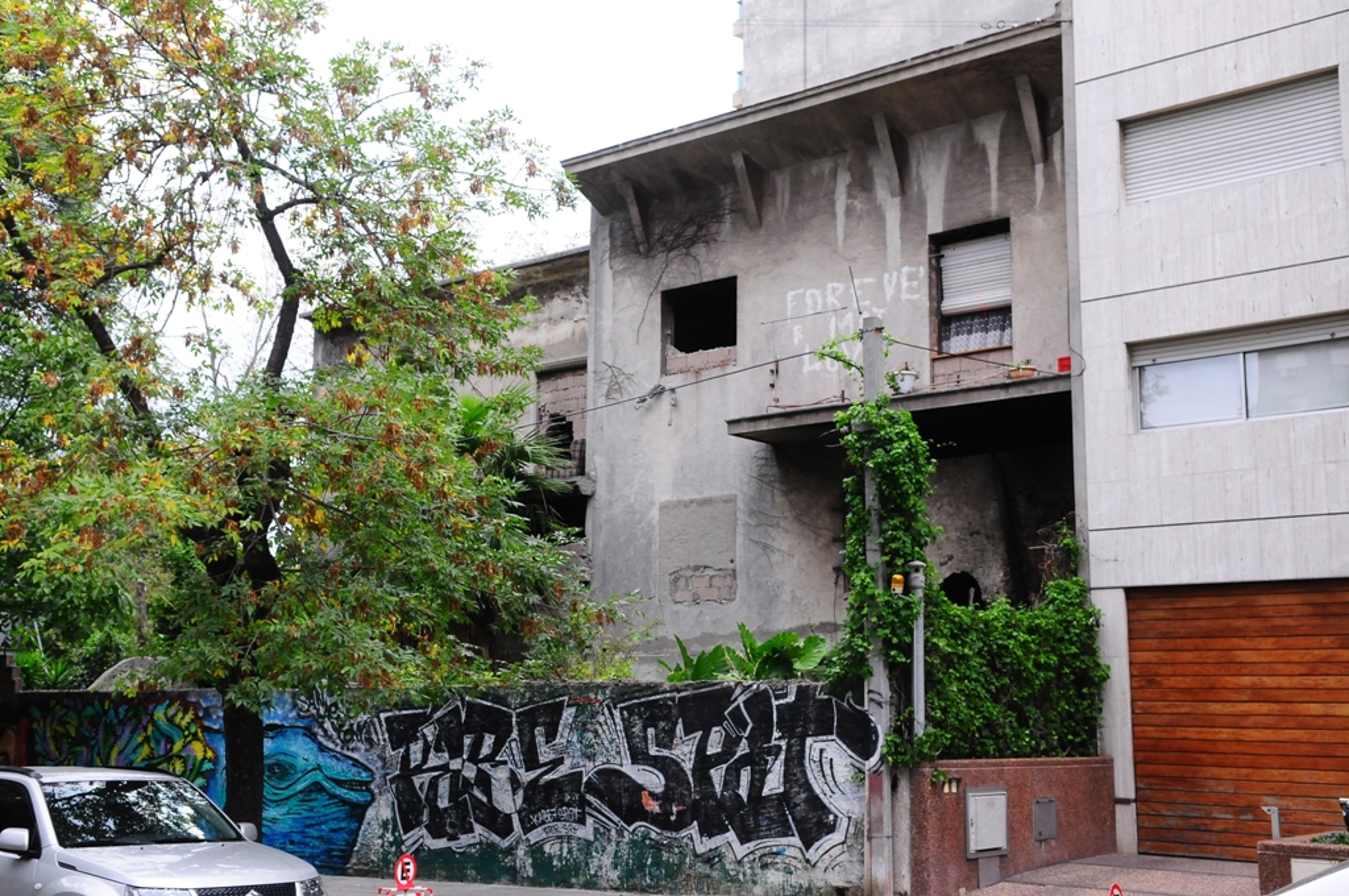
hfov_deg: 49.6
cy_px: 448
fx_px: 1460
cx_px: 674
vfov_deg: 34.1
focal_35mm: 39
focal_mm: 26
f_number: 5.6
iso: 800
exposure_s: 1/160
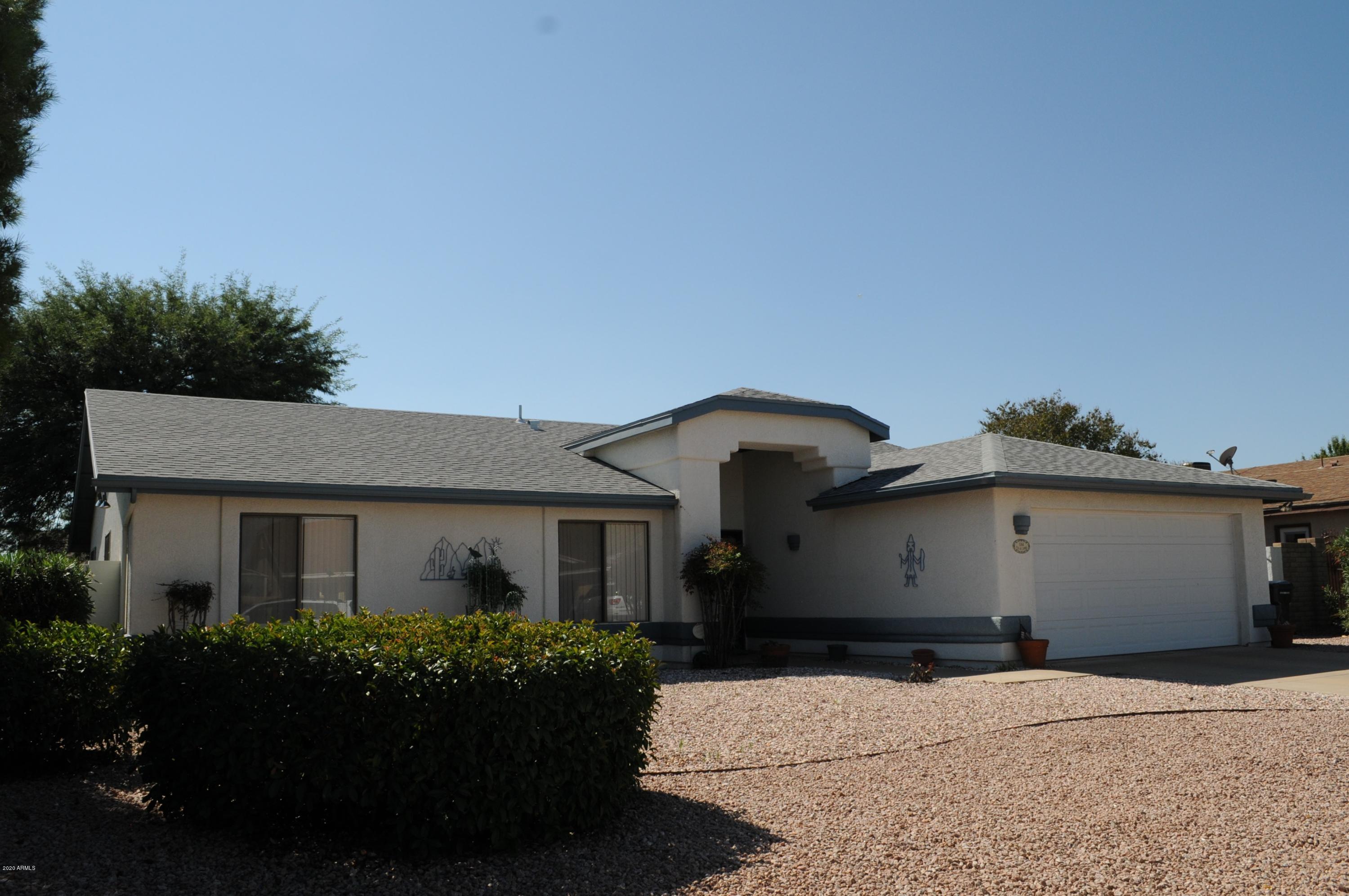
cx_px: 674
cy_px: 448
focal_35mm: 27
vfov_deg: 47.8
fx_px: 1011
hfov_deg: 67.4
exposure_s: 1/1000
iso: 320
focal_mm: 18
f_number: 8
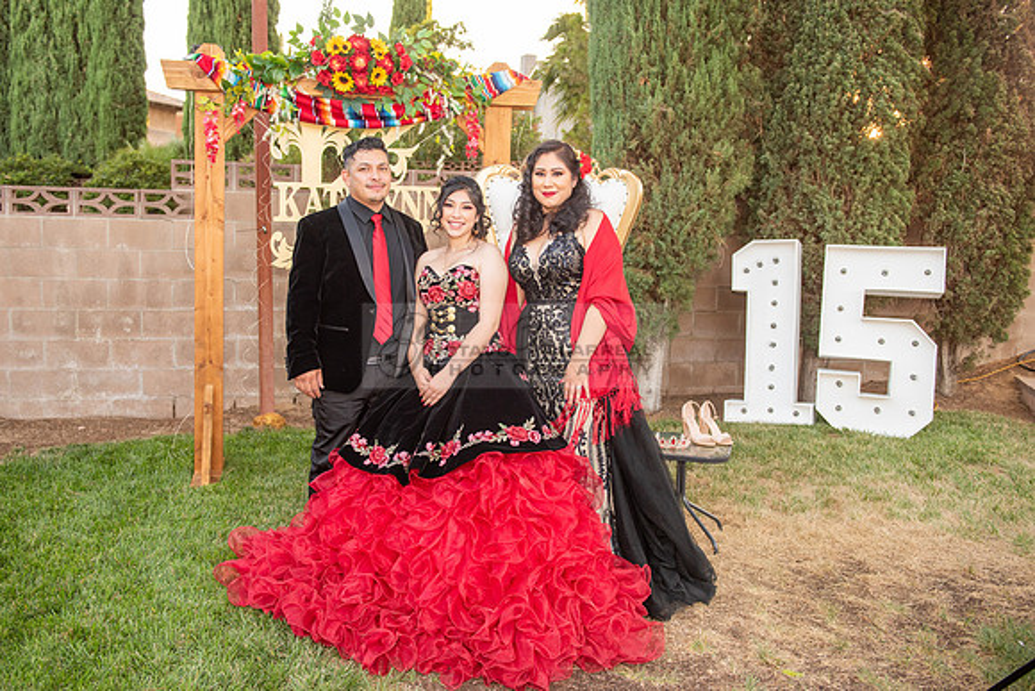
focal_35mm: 34
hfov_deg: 55.8
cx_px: 496
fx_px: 977
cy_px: 333
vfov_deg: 38.9
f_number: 3.5
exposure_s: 1/200
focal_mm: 31
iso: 400
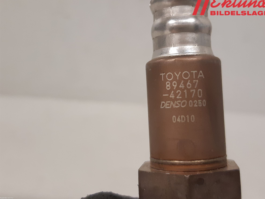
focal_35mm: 27
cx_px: 137
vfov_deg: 51.3
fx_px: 207
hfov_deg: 65.3
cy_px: 96
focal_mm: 3.93
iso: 200
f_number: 1.7
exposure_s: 1/50
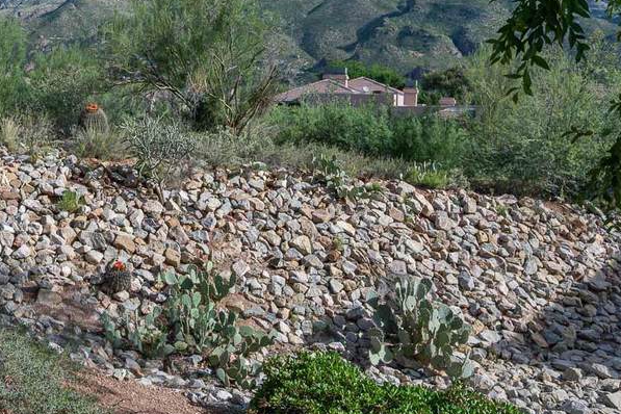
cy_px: 86
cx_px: 147
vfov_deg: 29.2
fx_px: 776
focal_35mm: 45
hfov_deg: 42.1
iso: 200
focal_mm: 21
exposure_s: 1/800
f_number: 6.3
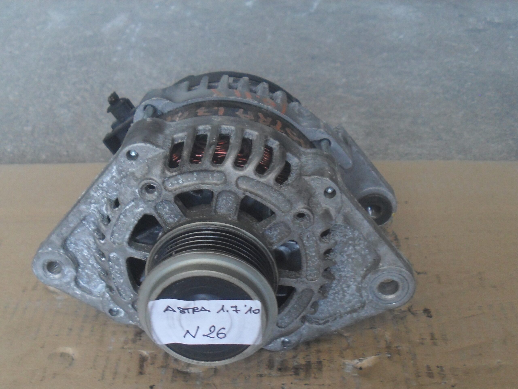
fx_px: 524
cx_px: 259
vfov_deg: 40.7
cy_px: 194
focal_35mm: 35
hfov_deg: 52.6
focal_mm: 6.3
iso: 120
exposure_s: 1/45
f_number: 3
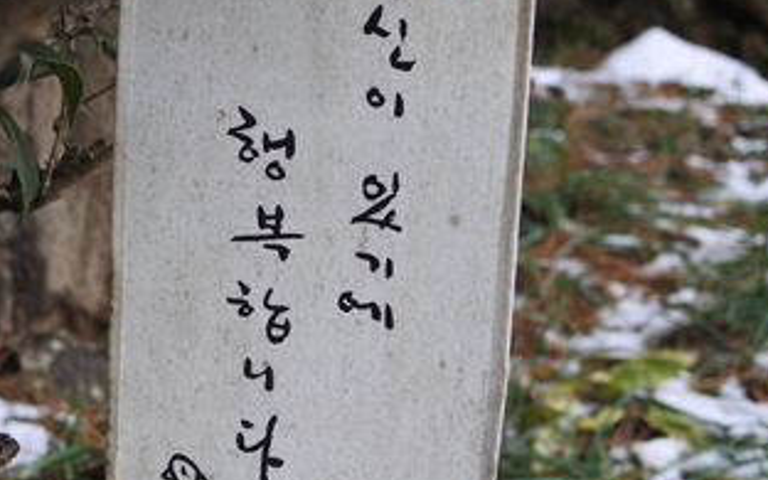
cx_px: 244
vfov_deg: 13.6
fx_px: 2009
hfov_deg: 21.5
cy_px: 222
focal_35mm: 96
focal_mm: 18.5
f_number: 2.2
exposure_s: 1/320
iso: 200
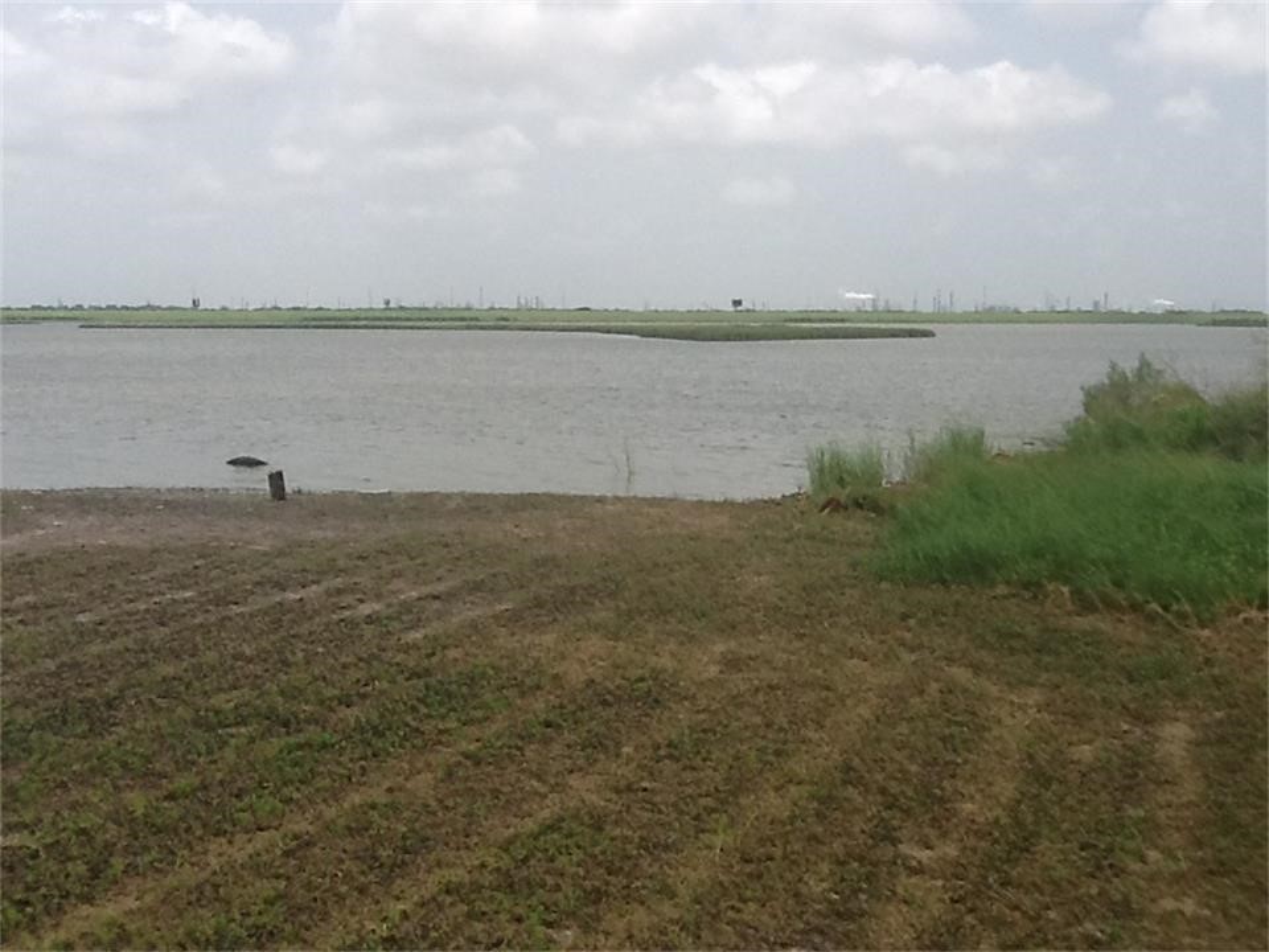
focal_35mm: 44
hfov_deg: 42.9
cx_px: 634
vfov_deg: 32.9
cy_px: 476
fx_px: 1613
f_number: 2.4
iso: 40
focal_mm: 2.03
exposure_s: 1/2232
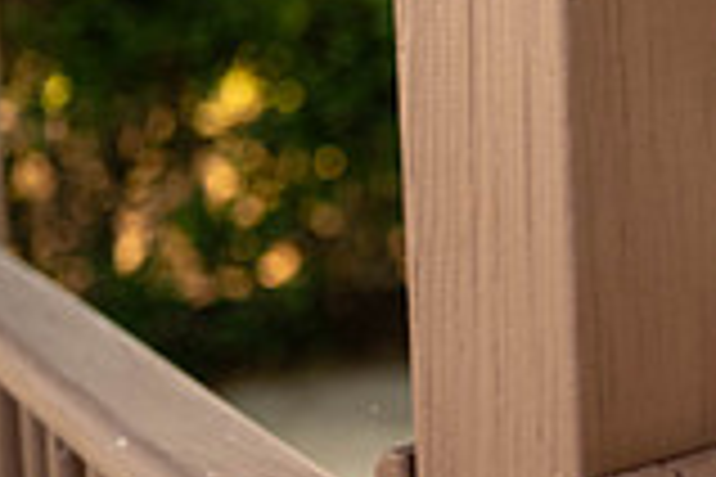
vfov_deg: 10.7
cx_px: 1225
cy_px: 155
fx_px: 2546
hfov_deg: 14.4
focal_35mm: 128
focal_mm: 35
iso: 500
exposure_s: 1/500
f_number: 2.2
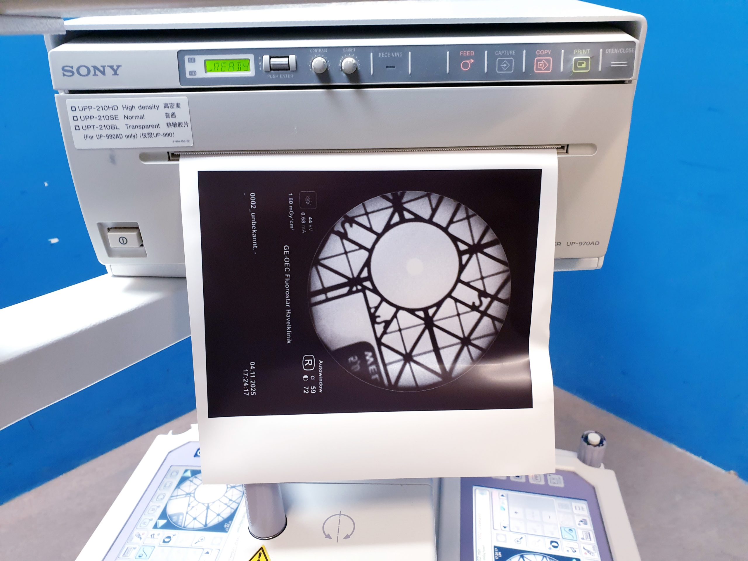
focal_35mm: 26
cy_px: 280
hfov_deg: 67.3
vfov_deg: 53.1
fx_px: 562
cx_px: 374
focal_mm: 4.3
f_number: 2.4
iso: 320
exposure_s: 1/33
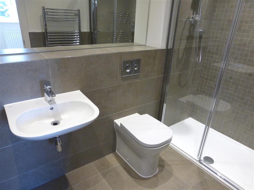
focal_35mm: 24
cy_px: 95
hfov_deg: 71.6
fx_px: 176
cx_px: 127
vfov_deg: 56.8
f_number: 3.3
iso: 400
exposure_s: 1/60
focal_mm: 4.3
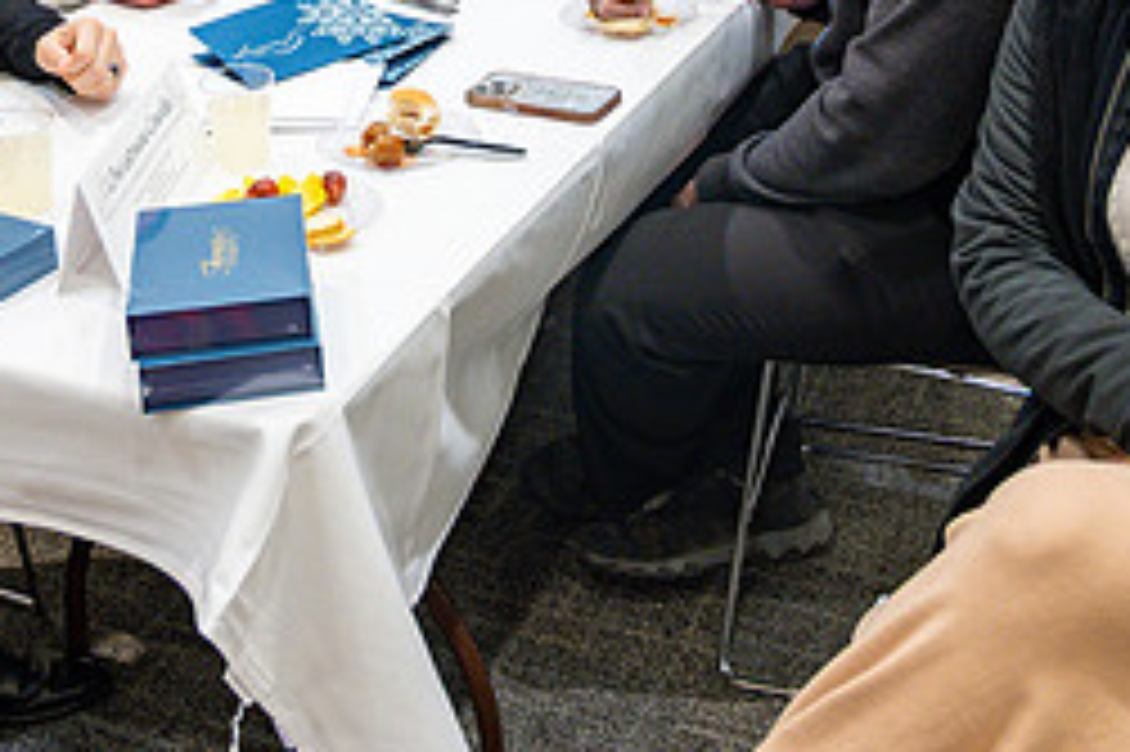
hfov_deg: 33.9
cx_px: 522
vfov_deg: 21.7
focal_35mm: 59
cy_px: -81
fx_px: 1851
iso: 1250
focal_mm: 25.5
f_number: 4
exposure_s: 1/200
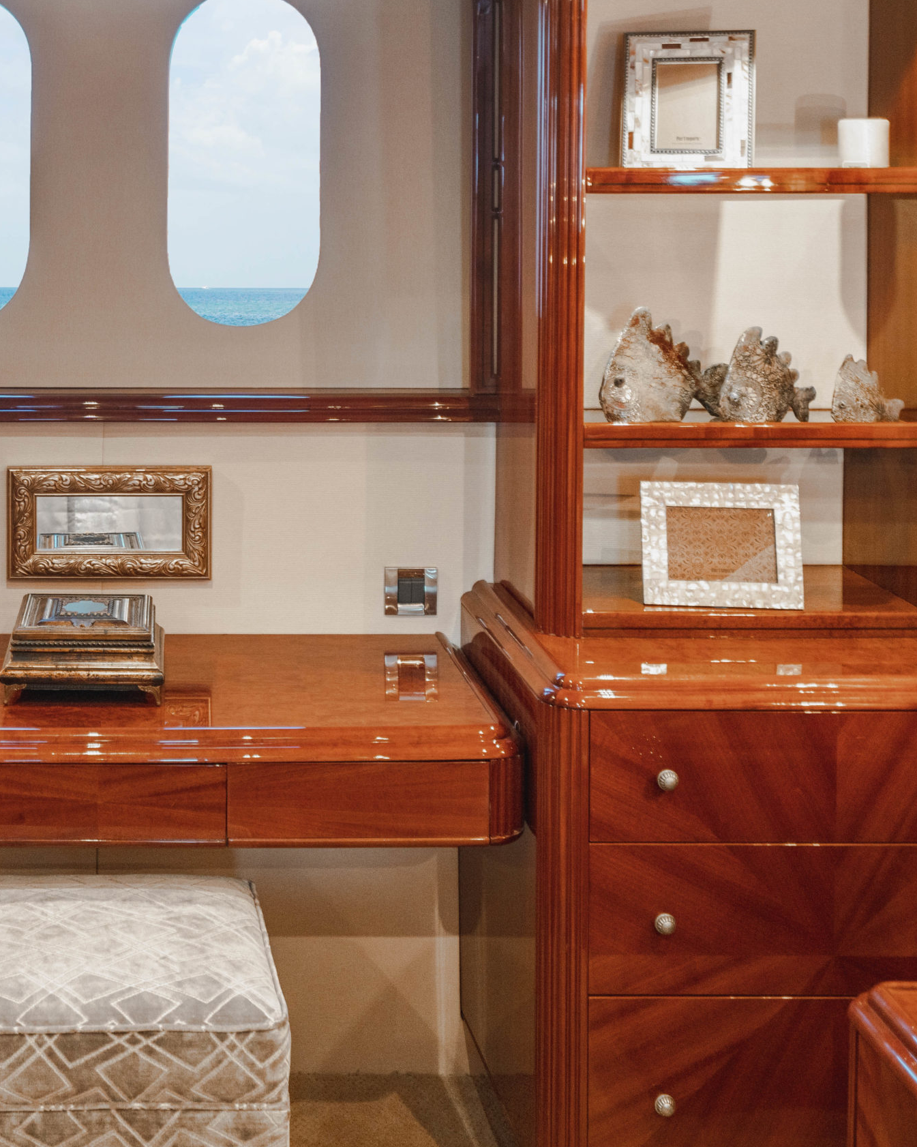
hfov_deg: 28.9
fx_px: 1697
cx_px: 67
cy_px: 577
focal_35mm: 50
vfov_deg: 37.3
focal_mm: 35
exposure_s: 1/25
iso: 640
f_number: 4
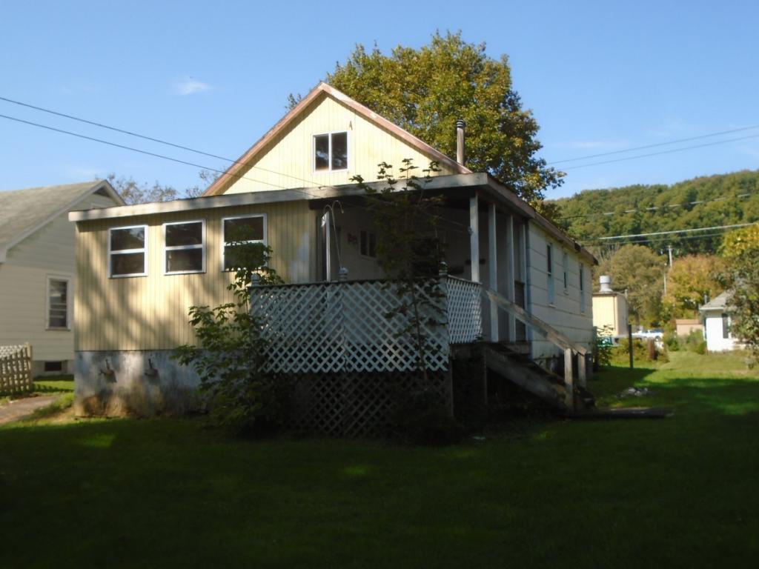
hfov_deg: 51.4
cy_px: 284
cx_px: 380
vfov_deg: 39.7
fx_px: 789
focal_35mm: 36
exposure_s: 1/500
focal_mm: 6.4
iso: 100
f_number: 3.8
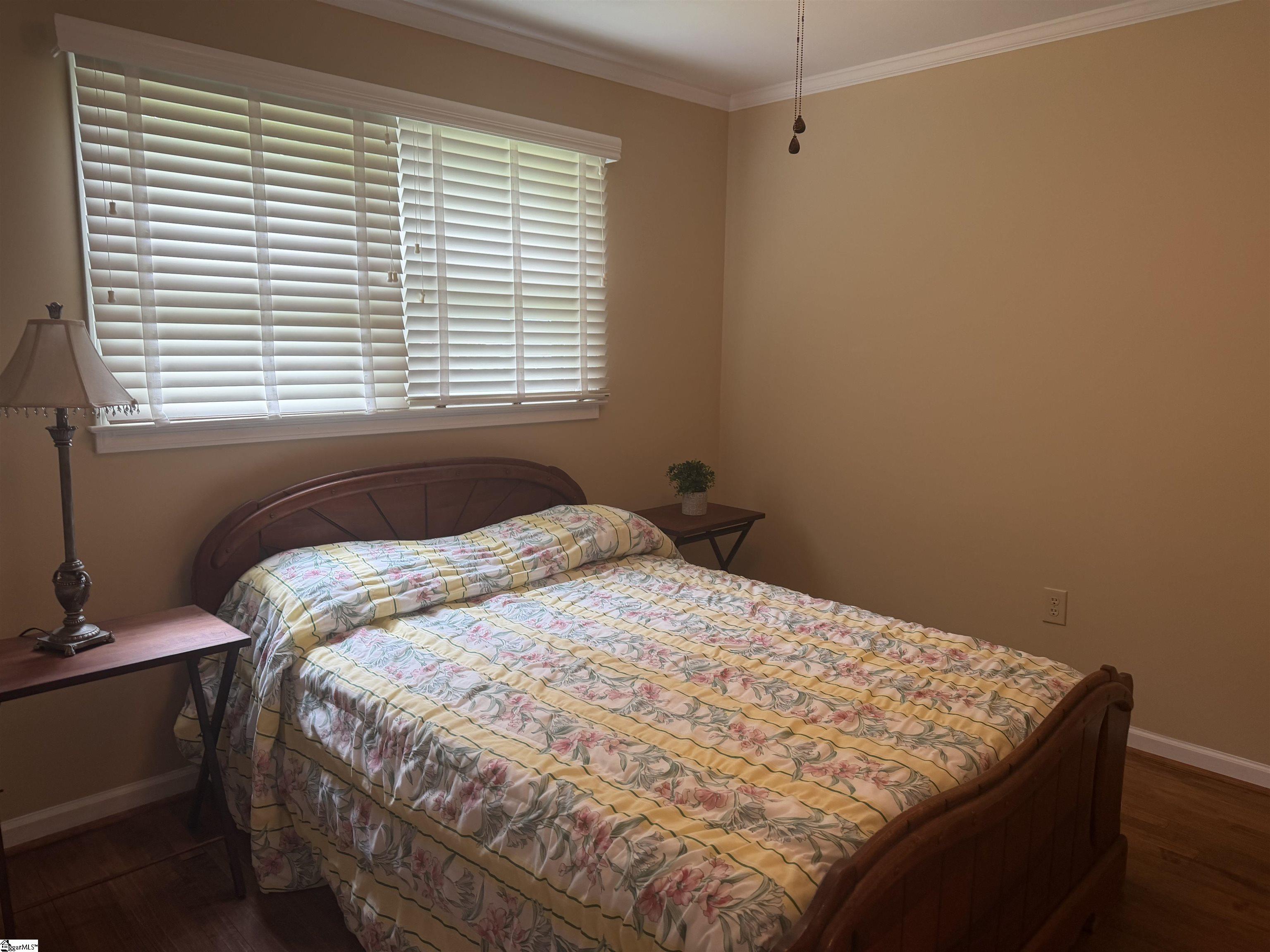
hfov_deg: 71.6
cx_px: 635
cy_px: 476
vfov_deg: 56.8
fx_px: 881
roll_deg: -1.1
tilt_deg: -6.8
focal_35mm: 24
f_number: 1.78
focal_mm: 6.76
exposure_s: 1/60
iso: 125
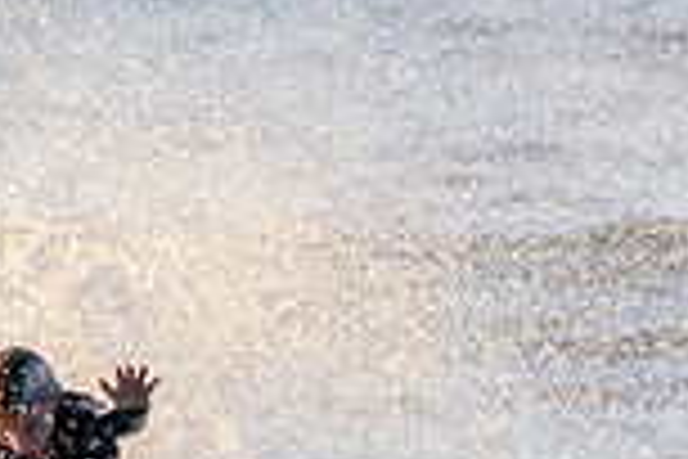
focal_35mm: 2839
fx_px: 54252
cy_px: 673
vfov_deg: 0.5
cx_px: -18
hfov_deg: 0.7
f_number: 5.6
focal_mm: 500
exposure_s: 1/1600
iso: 640
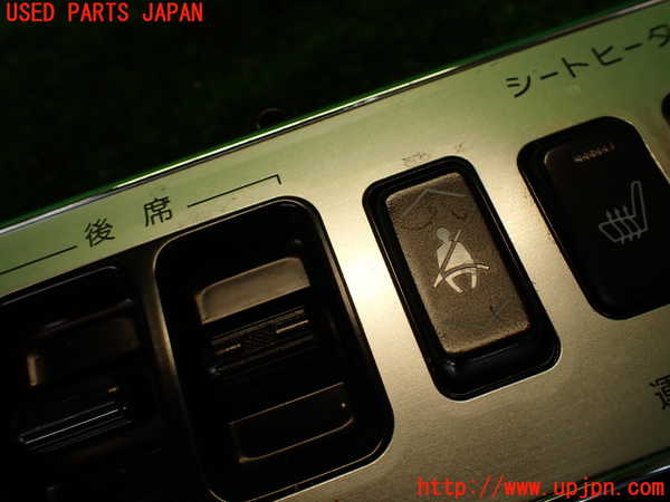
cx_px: 335
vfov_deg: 44.2
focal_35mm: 32
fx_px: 619
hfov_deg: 56.8
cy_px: 251
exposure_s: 1/100
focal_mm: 5.79
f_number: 2.4
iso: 100
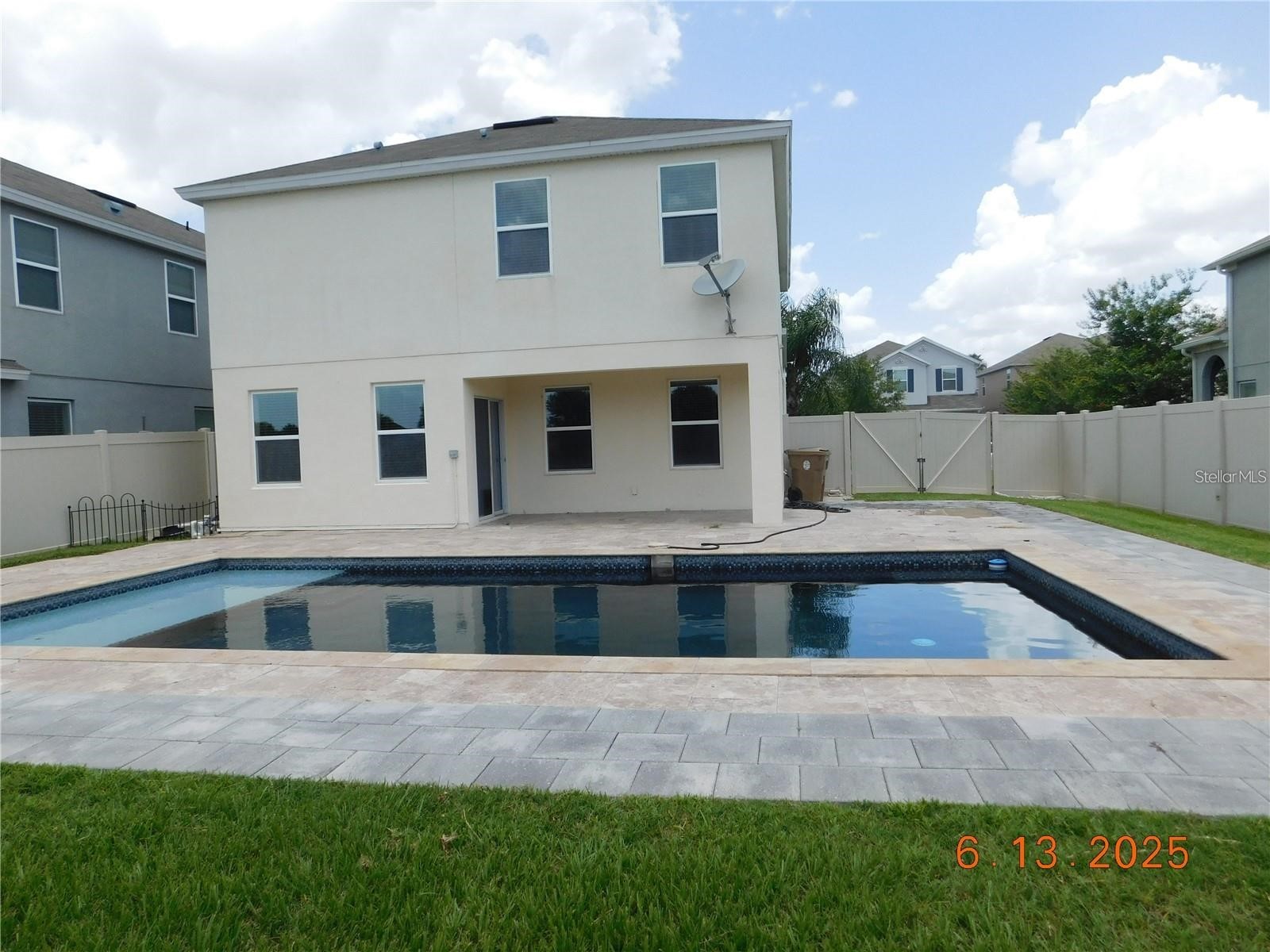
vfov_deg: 58.9
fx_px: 844
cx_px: 635
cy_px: 476
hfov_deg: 73.9
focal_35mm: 23
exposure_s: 1/400
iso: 125
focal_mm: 4
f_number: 6
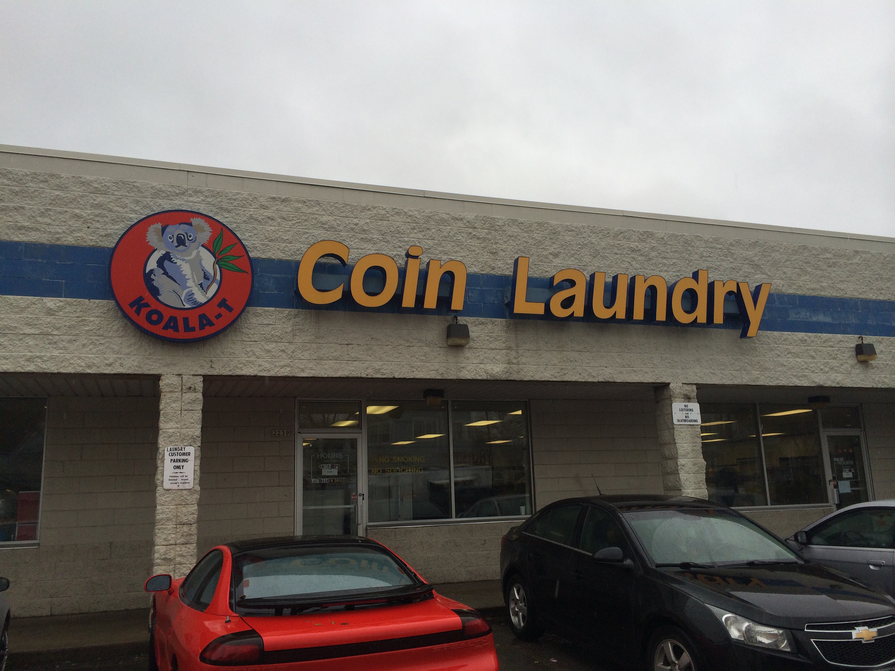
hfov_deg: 60.0
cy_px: 336
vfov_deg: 46.8
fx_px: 776
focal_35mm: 30
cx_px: 448
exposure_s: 1/746
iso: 32
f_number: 2.2
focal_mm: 4.12
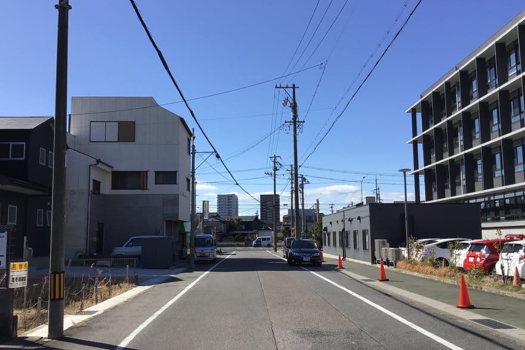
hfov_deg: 57.2
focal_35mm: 33
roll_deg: -0.2
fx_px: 481
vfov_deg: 40.0
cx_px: 259
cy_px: 179
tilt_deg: +7.5
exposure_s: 1/1597
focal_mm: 3.3
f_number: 2.4
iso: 25
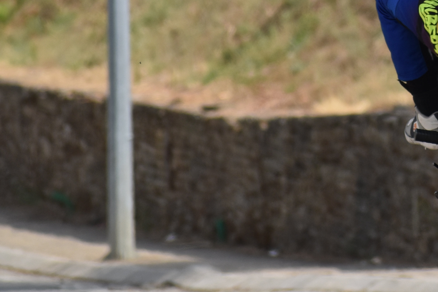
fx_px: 11912
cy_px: -42
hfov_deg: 2.1
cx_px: 422
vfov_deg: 1.4
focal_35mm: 979
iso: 400
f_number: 6.3
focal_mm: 230
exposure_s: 1/1600
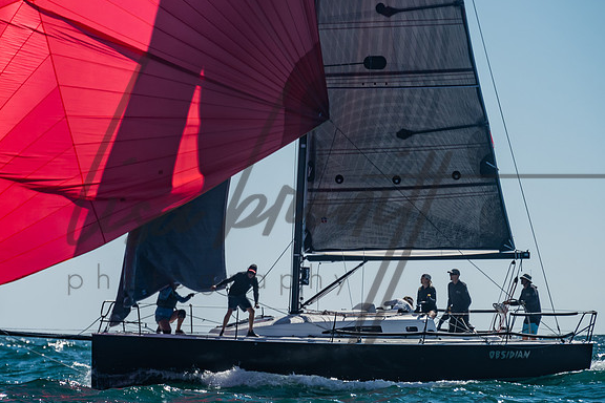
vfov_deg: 3.8
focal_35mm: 358
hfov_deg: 5.8
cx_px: 256
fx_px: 6016
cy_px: 247
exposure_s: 1/640
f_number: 6.3
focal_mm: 200
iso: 160
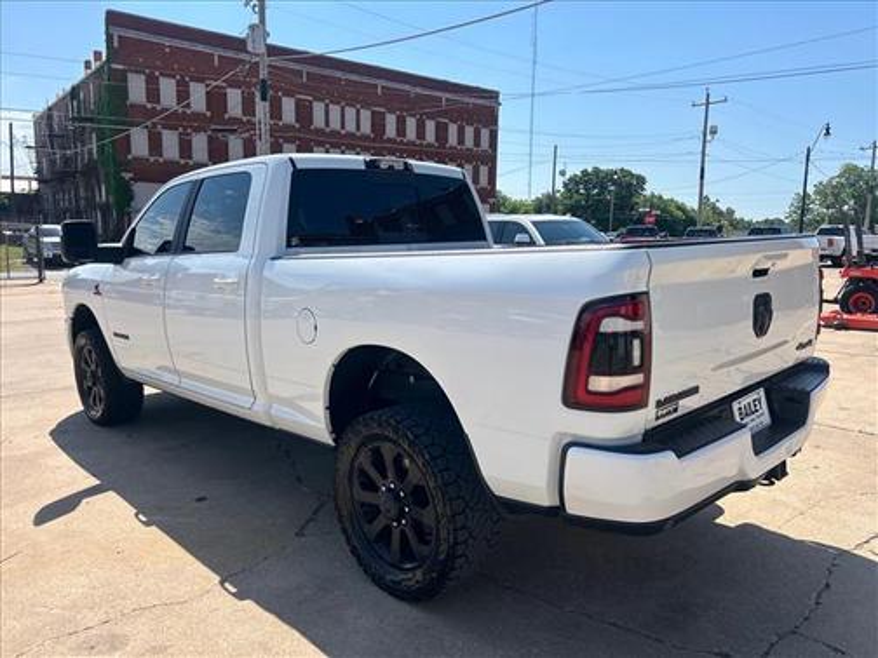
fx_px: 659
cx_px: 439
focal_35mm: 26
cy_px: 329
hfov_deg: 67.3
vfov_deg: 53.1
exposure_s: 1/4630
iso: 50
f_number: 1.5
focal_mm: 5.7
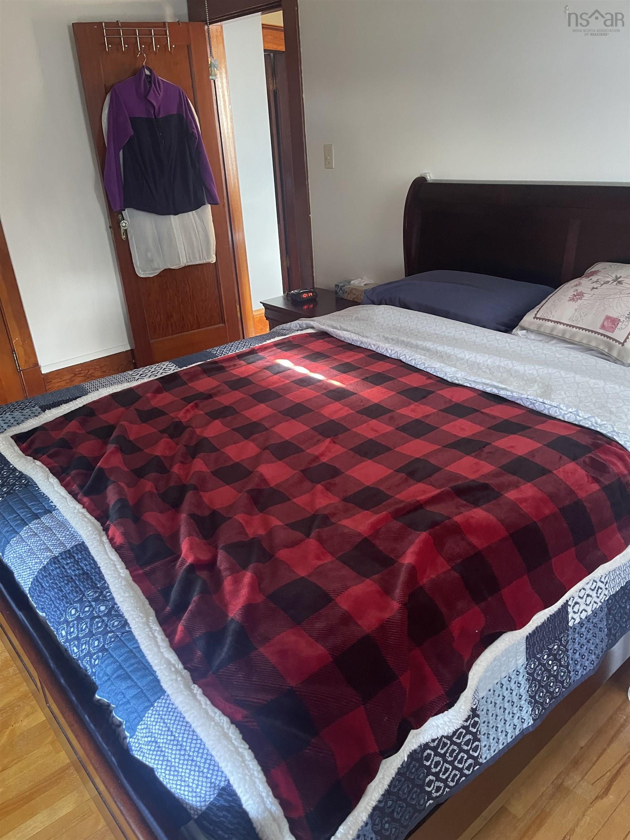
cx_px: 315
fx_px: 607
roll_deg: +4.0
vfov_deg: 69.4
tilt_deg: -25.5
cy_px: 420
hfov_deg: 54.9
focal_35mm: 25
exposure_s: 1/37
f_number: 1.6
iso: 640
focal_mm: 5.1
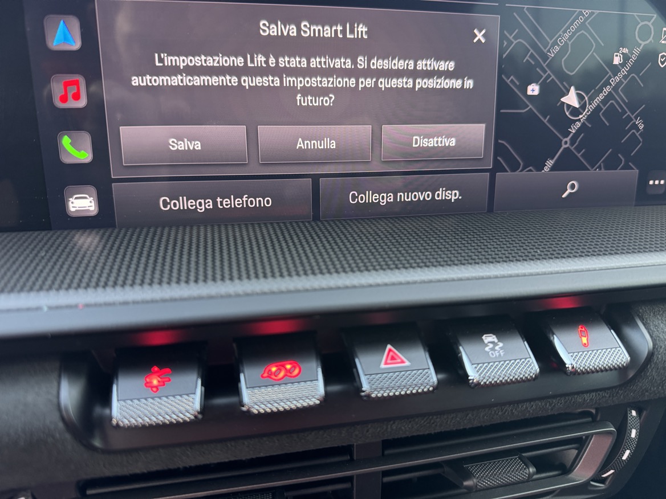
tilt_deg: -18.6
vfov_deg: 56.8
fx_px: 462
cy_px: 250
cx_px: 333
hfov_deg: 71.6
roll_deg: -1.2
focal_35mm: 24
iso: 400
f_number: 1.78
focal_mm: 6.76
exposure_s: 1/56
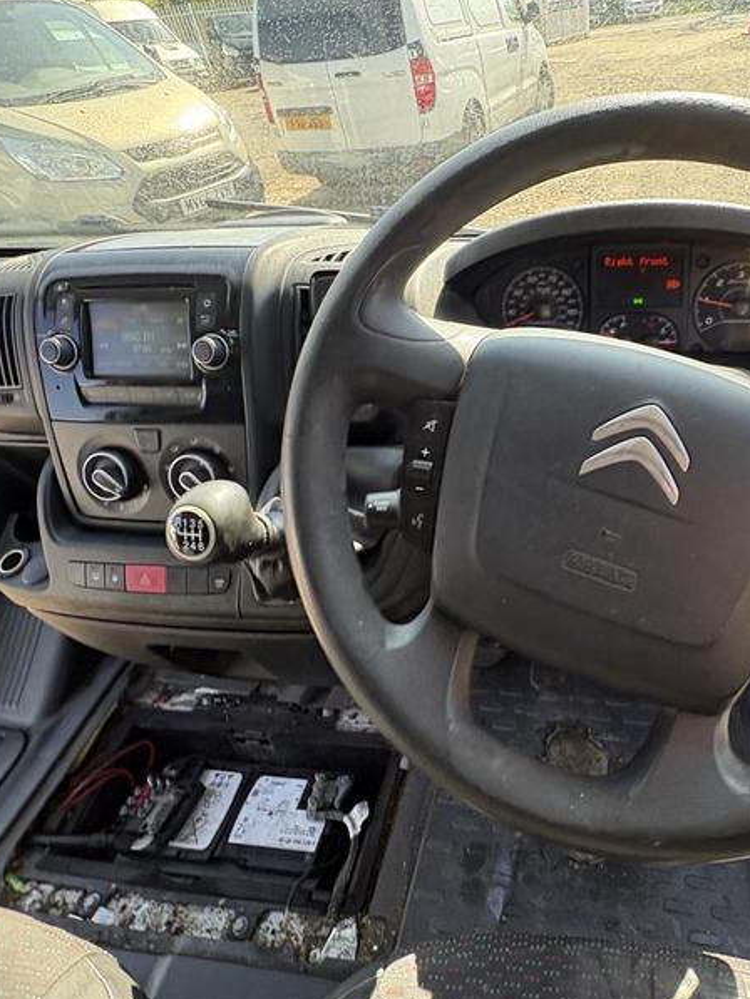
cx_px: 541
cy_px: 447
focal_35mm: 21
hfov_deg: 60.8
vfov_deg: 78.7
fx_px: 606
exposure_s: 1/110
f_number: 2.2
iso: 125
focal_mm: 2.22
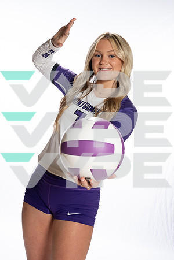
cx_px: 87
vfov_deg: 35.6
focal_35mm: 56
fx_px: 406
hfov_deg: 24.2
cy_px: 130
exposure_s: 1/250
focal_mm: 56
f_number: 8
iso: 800
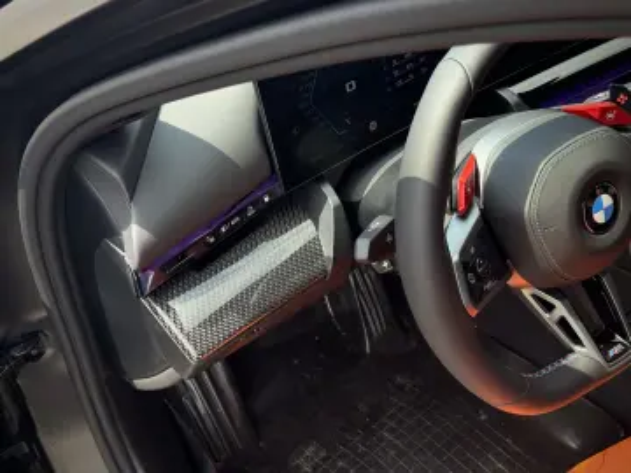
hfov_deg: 39.7
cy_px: 236
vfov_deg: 30.3
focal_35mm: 48
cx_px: 316
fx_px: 875
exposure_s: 1/604
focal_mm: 6.76
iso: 64
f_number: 1.78
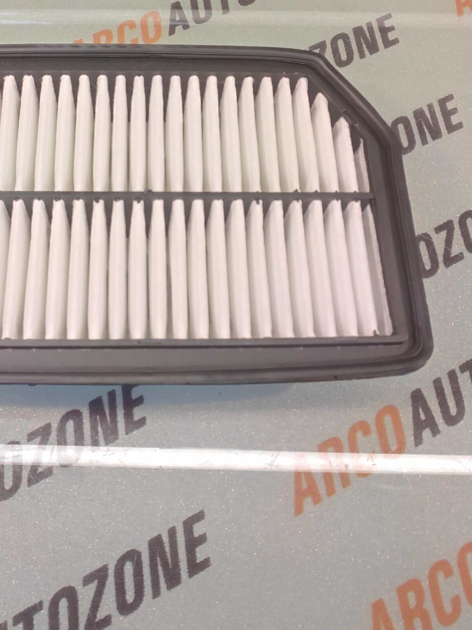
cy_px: 159
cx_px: 156
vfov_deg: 60.1
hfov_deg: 48.8
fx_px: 510
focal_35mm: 28
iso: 677
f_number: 1.79
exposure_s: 1/33
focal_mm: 4.74
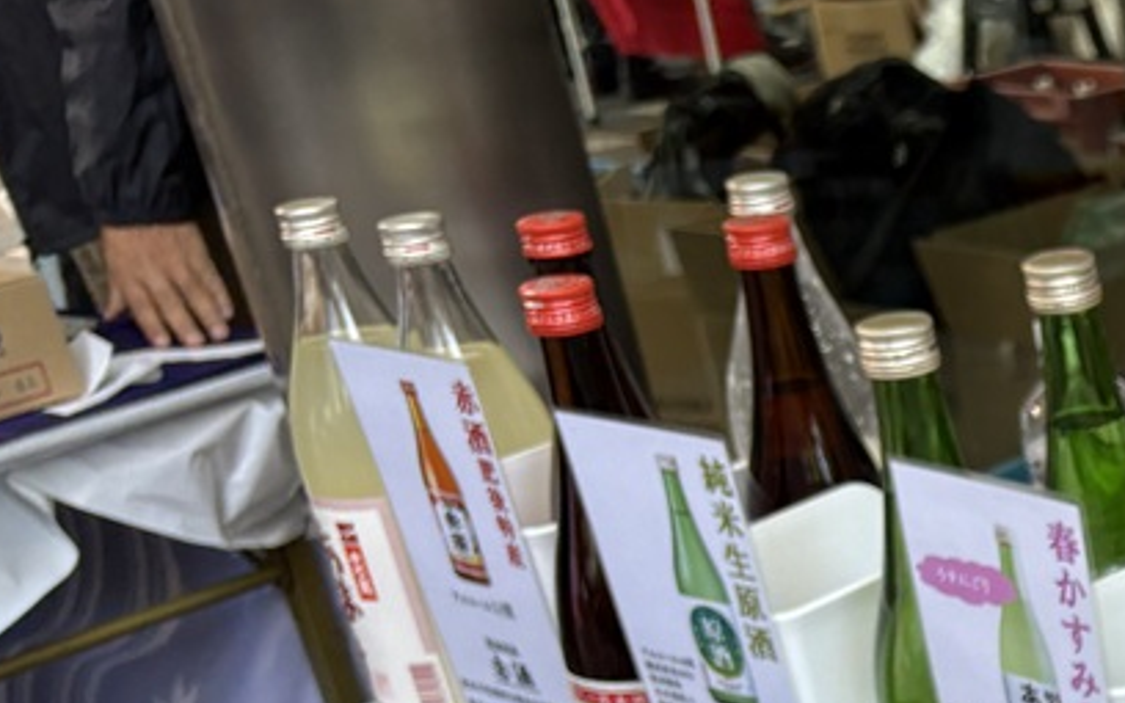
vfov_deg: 15.0
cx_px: 1613
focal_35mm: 81
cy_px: 1037
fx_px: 2483
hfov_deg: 21.9
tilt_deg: -29.2
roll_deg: +5.7
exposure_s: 1/100
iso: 50
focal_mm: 5.96
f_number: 1.6
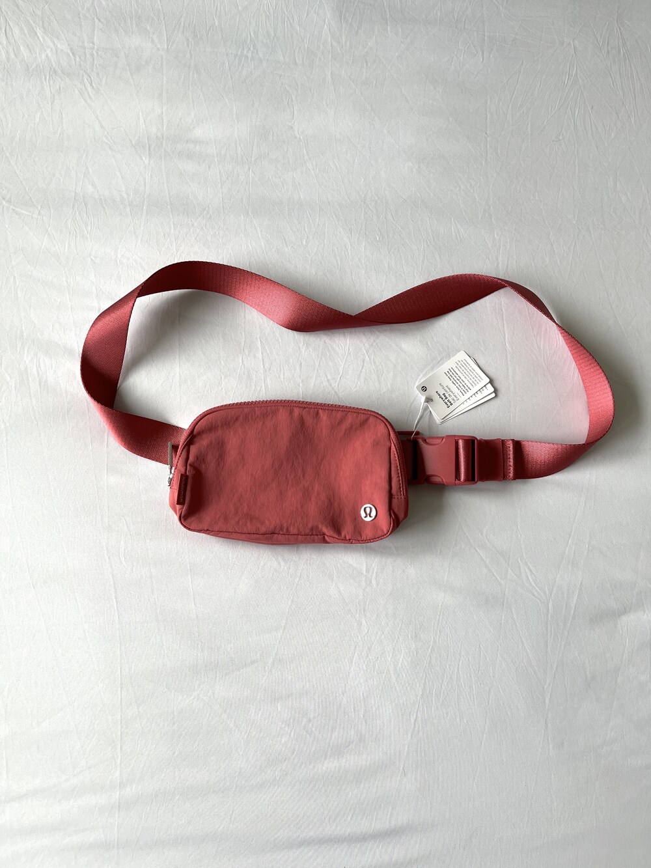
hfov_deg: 53.1
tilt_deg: -80.0
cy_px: 434
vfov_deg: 67.3
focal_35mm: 26
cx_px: 326
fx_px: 652
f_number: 1.6
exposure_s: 1/122
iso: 32
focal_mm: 5.1
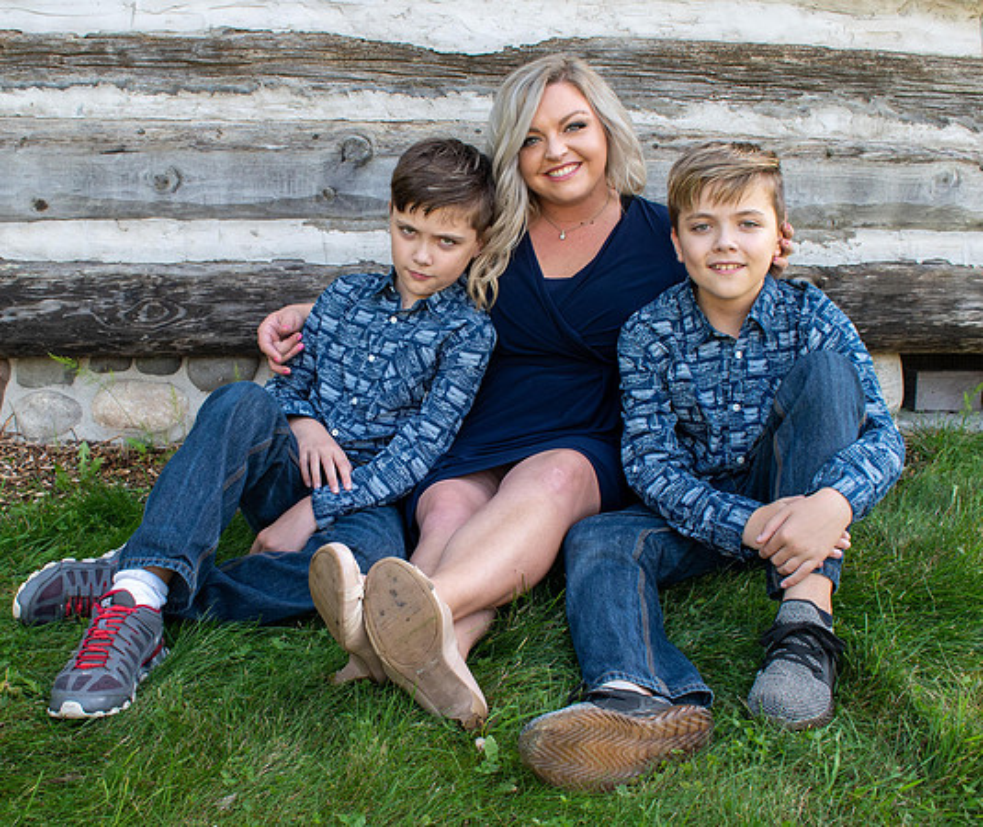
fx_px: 1295
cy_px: 420
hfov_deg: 41.4
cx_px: 408
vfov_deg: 35.4
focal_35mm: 44
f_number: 6.3
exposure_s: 1/160
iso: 400
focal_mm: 21
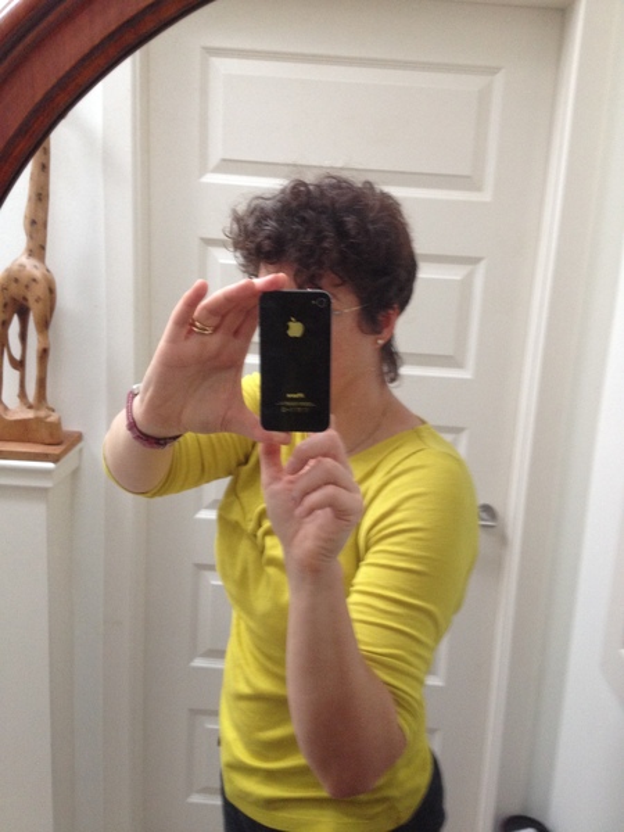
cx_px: 312
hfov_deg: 40.7
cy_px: 416
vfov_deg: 52.6
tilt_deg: -2.9
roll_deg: -3.5
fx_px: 841
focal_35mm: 35
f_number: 2.4
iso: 160
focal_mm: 4.28
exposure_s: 1/20
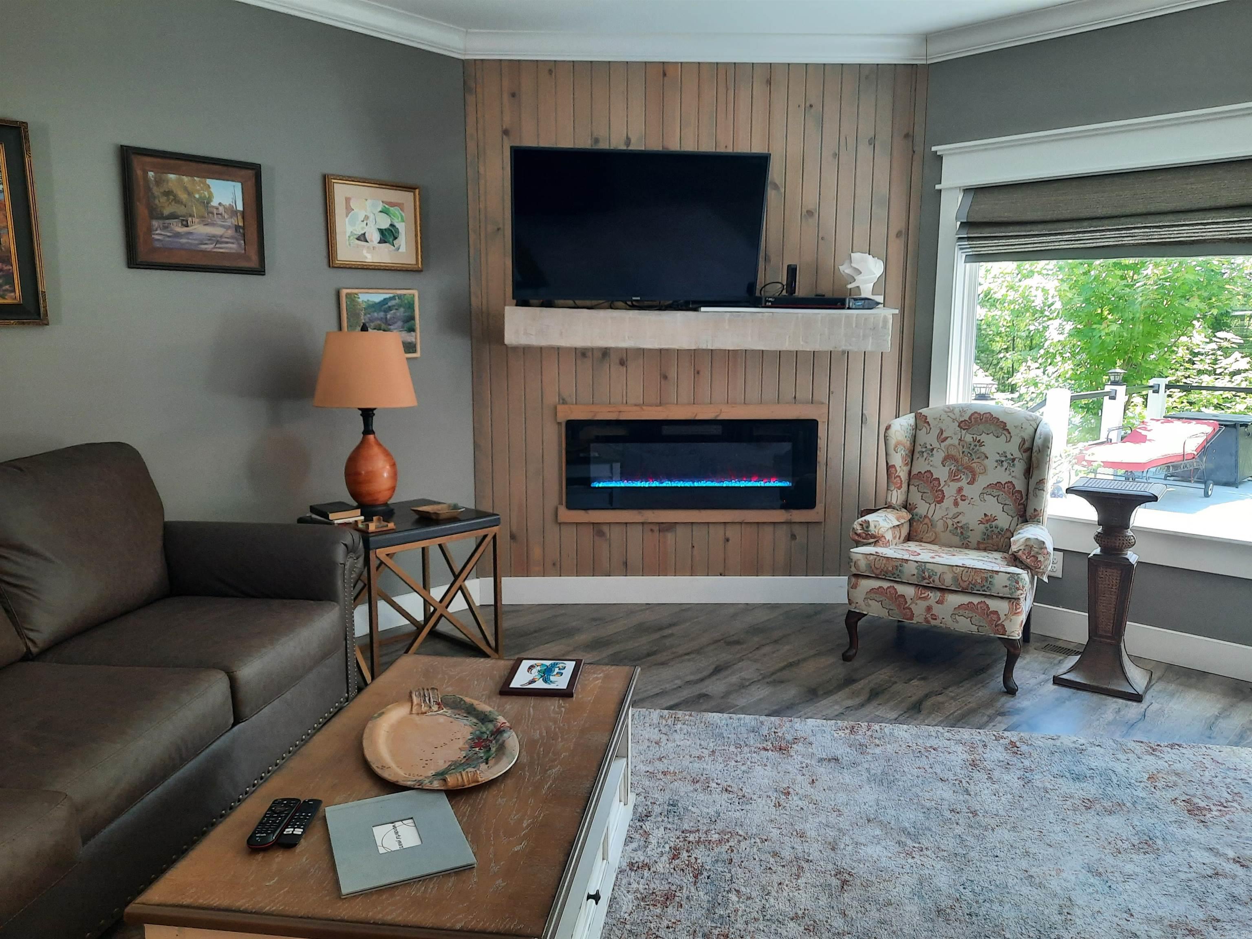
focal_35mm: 25
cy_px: 470
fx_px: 904
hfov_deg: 69.4
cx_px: 626
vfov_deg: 54.9
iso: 200
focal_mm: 4.6
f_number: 2
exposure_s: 1/60
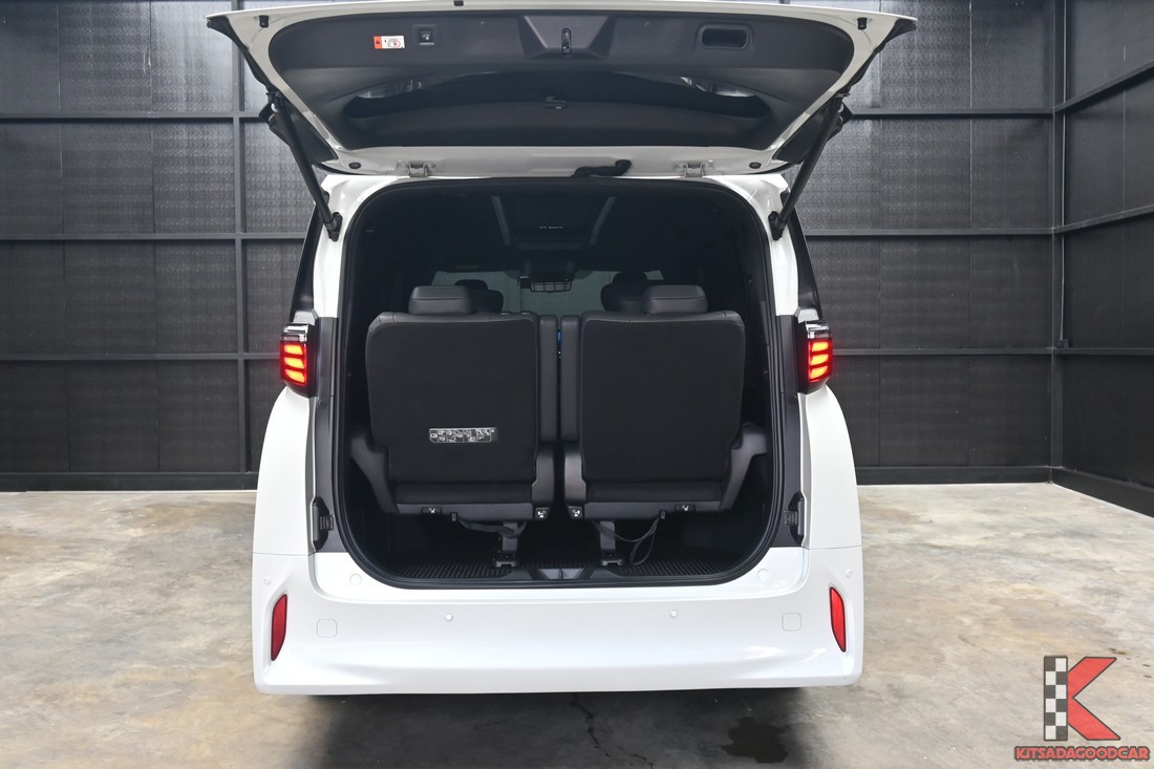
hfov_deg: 57.2
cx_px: 577
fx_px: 1058
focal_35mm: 33
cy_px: 384
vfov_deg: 40.0
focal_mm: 22
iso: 800
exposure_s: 1/125
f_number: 6.7
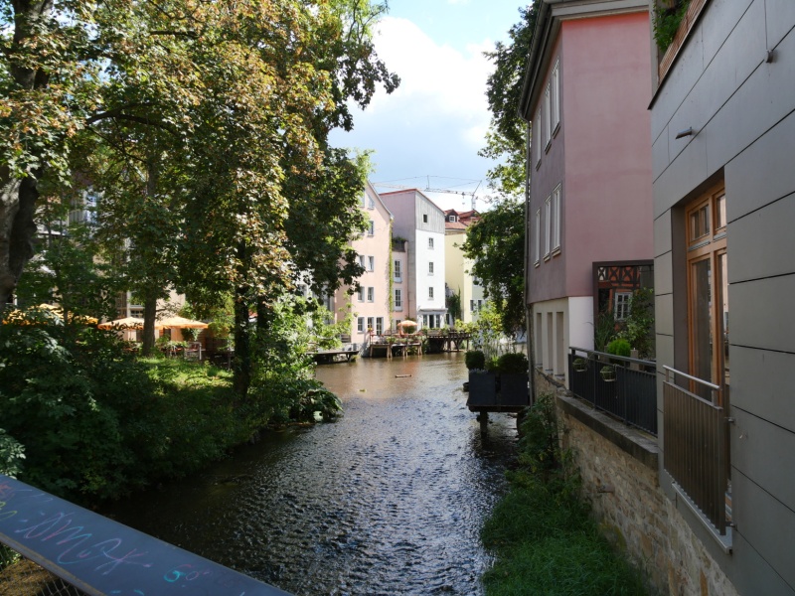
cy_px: 298
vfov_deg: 49.7
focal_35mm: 28
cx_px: 398
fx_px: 643
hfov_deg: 63.4
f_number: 5.6
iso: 200
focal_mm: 14
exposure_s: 1/250
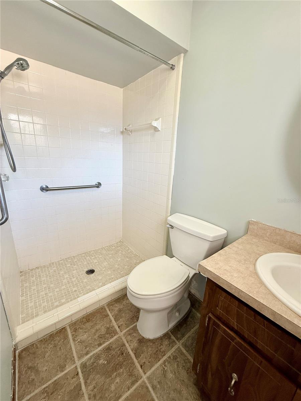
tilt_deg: -14.4
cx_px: 150
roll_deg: -3.4
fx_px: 162
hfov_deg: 85.7
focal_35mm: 14
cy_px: 200
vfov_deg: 102.1
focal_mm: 2.22
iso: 200
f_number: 2.2
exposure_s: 1/60
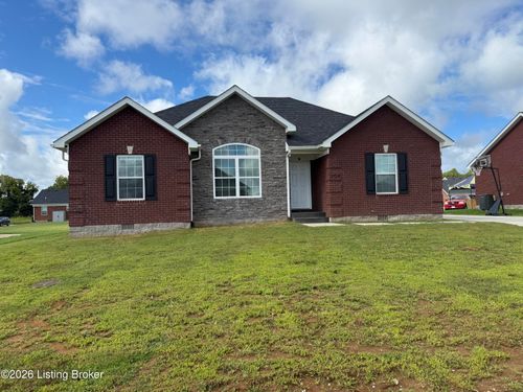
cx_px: 262
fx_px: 363
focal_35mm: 24
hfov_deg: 71.6
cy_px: 196
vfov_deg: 56.8
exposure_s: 1/3425
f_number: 1.78
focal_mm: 6.76
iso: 80
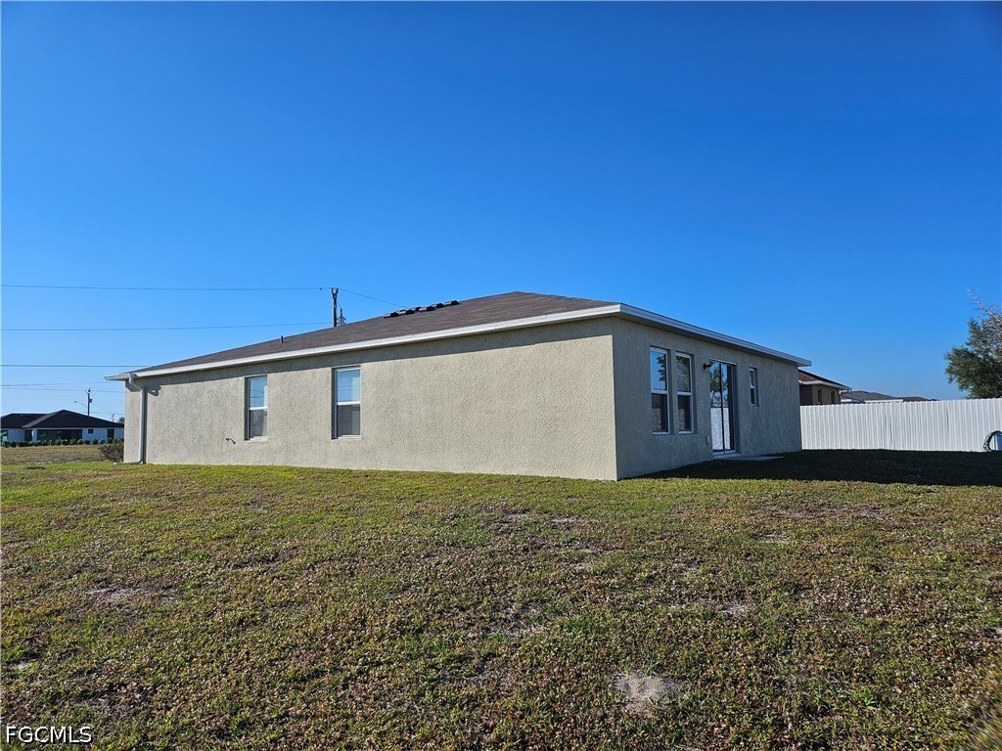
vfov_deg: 58.9
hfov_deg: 73.9
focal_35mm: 23
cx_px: 501
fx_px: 666
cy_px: 376
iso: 25
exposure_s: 1/2775
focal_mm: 5.4
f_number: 1.8
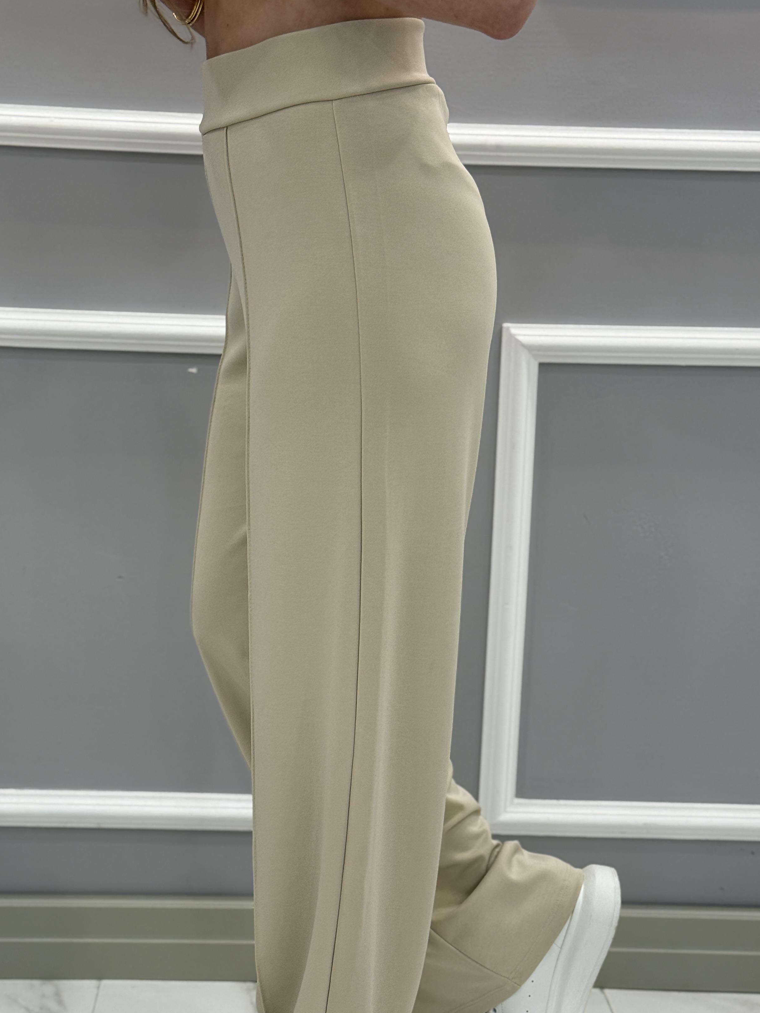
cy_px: 599
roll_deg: -1.8
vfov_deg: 32.1
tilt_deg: -11.1
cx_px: 338
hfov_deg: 24.4
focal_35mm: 60
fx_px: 1757
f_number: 1.78
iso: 80
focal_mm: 6.76
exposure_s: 1/100
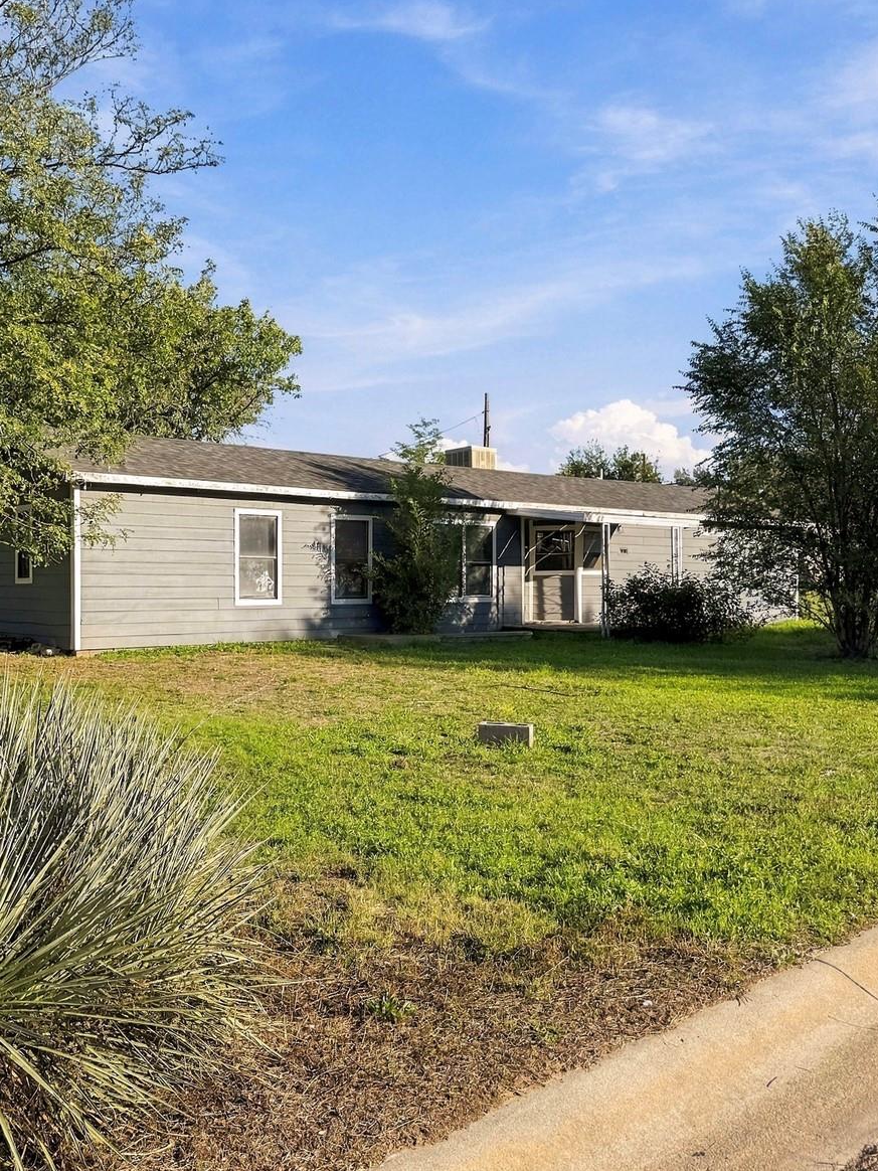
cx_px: 305
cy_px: 569
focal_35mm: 33
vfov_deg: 55.3
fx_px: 1116
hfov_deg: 42.5
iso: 80
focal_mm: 6.8
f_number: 1.8
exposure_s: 1/3200
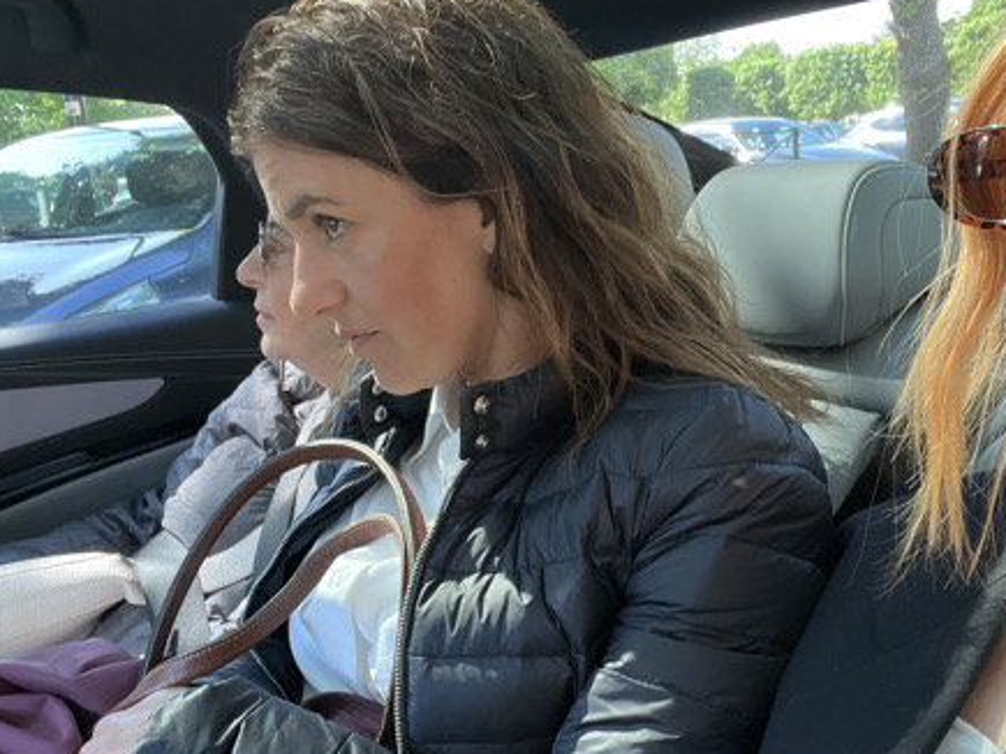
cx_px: 541
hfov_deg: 50.1
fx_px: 1075
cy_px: 390
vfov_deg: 38.6
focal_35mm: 37
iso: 160
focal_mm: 2.71
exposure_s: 1/60
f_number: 2.2
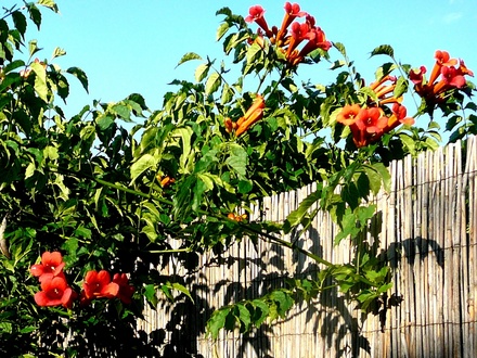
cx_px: 238
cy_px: 179
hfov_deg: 52.6
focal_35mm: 35
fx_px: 482
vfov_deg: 40.7
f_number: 2.8
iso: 80
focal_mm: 5.2
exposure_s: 1/640
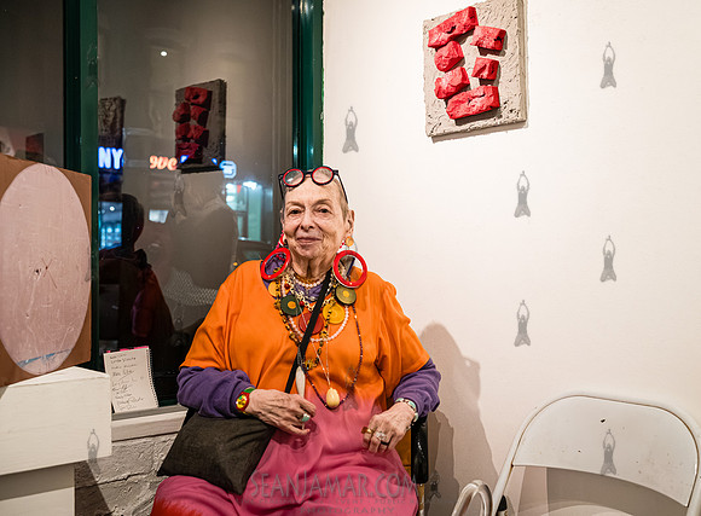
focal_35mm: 39
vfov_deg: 36.5
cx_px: 373
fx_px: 783
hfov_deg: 48.2
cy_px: 263
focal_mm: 35
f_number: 3.5
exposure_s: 1/800
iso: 6400
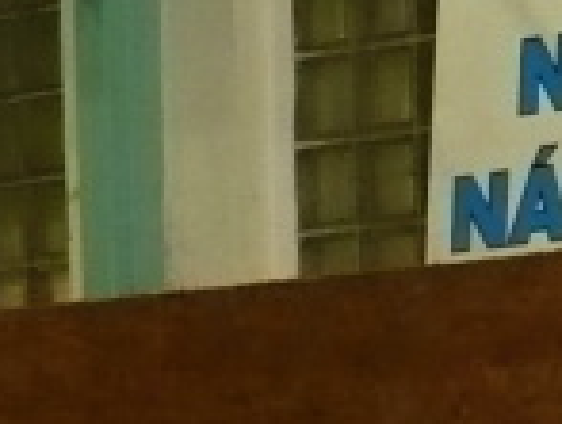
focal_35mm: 251
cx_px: 1338
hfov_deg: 7.4
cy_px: 298
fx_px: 4085
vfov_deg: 5.9
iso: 200
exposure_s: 1/30
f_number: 2.8
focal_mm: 6.1
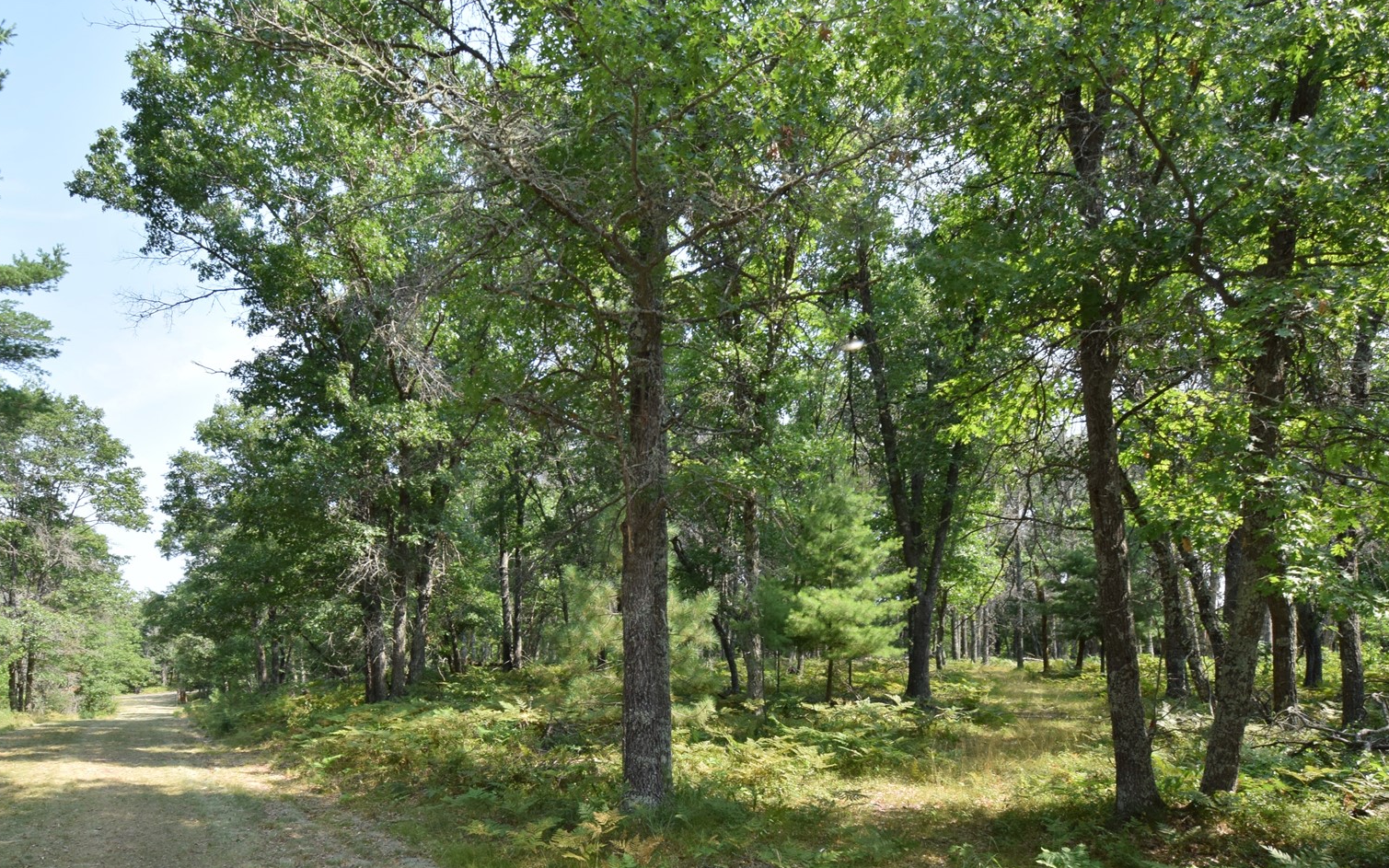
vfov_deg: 52.6
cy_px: 654
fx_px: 833
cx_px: 618
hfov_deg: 79.4
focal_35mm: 22
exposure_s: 1/200
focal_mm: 10
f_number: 10
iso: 320
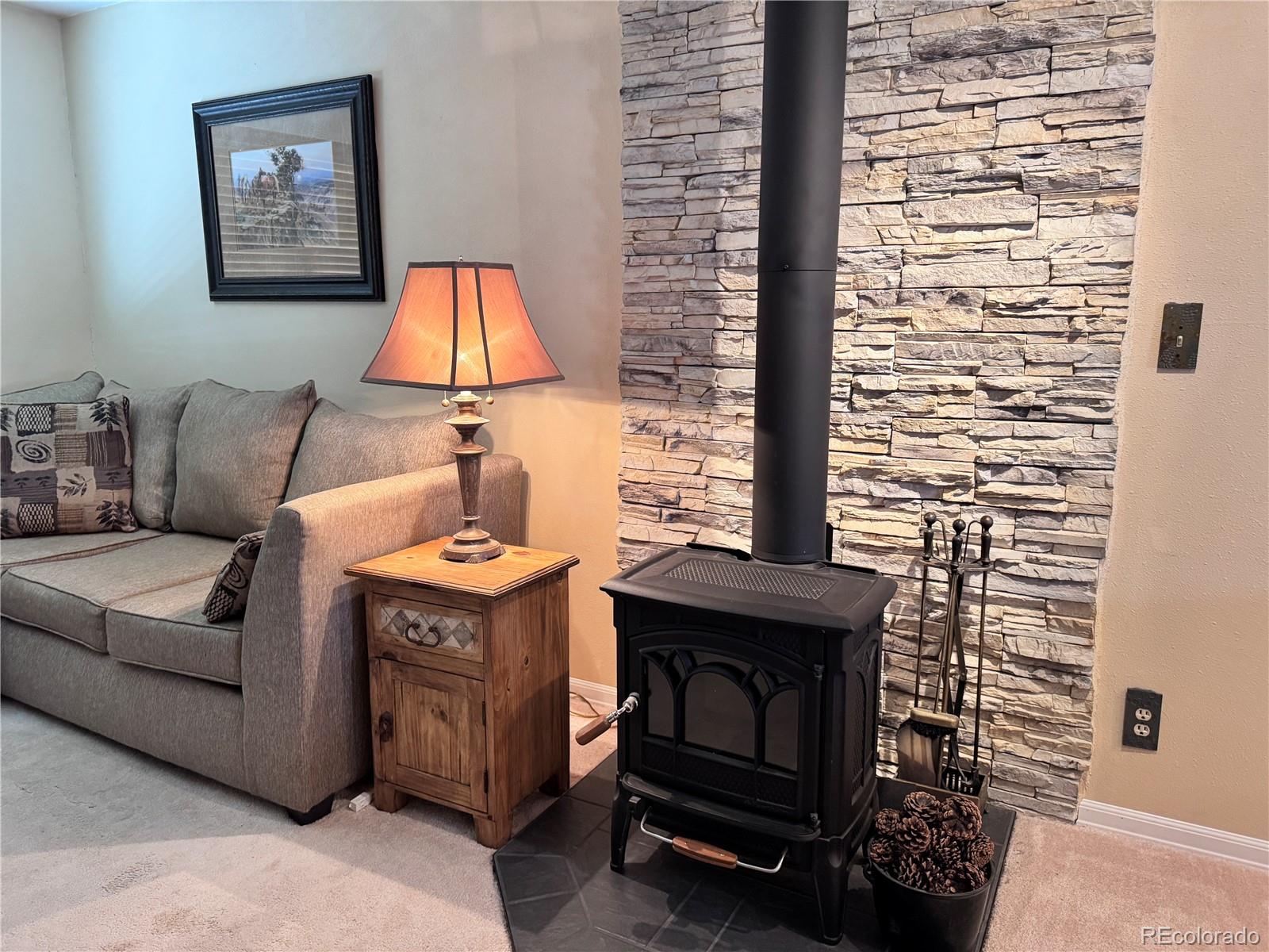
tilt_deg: -11.2
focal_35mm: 24
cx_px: 634
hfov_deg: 71.6
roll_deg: -0.5
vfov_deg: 56.8
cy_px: 476
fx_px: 880
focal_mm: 6.76
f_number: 1.78
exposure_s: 1/60
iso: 320
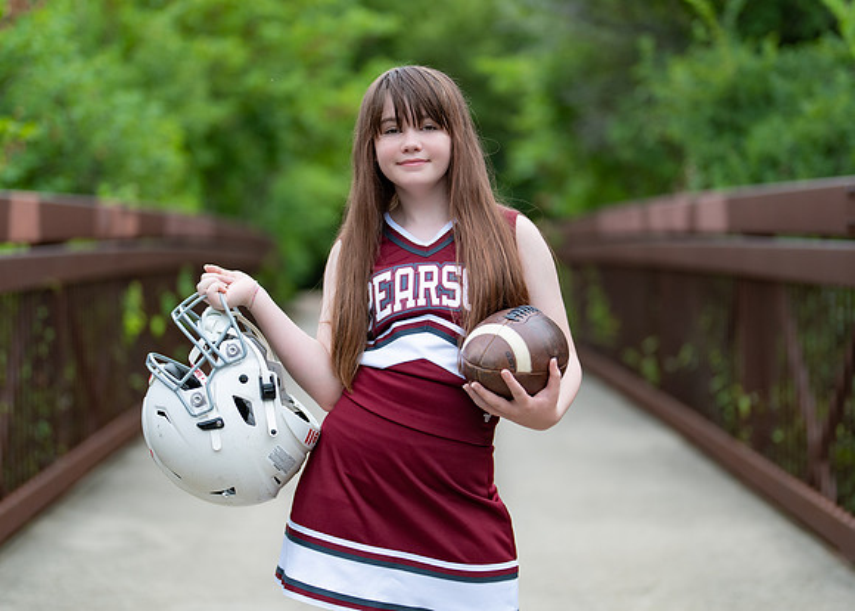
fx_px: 1605
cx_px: 451
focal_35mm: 66
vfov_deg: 21.5
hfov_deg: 29.8
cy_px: 299
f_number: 1.2
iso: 100
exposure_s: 1/1000
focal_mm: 50
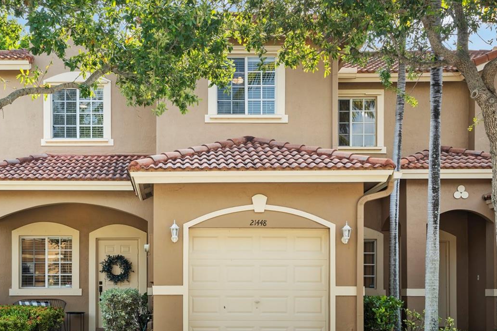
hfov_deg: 36.6
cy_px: 229
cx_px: 177
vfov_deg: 24.9
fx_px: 745
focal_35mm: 54
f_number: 9
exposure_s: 1/30
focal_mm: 35
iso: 250
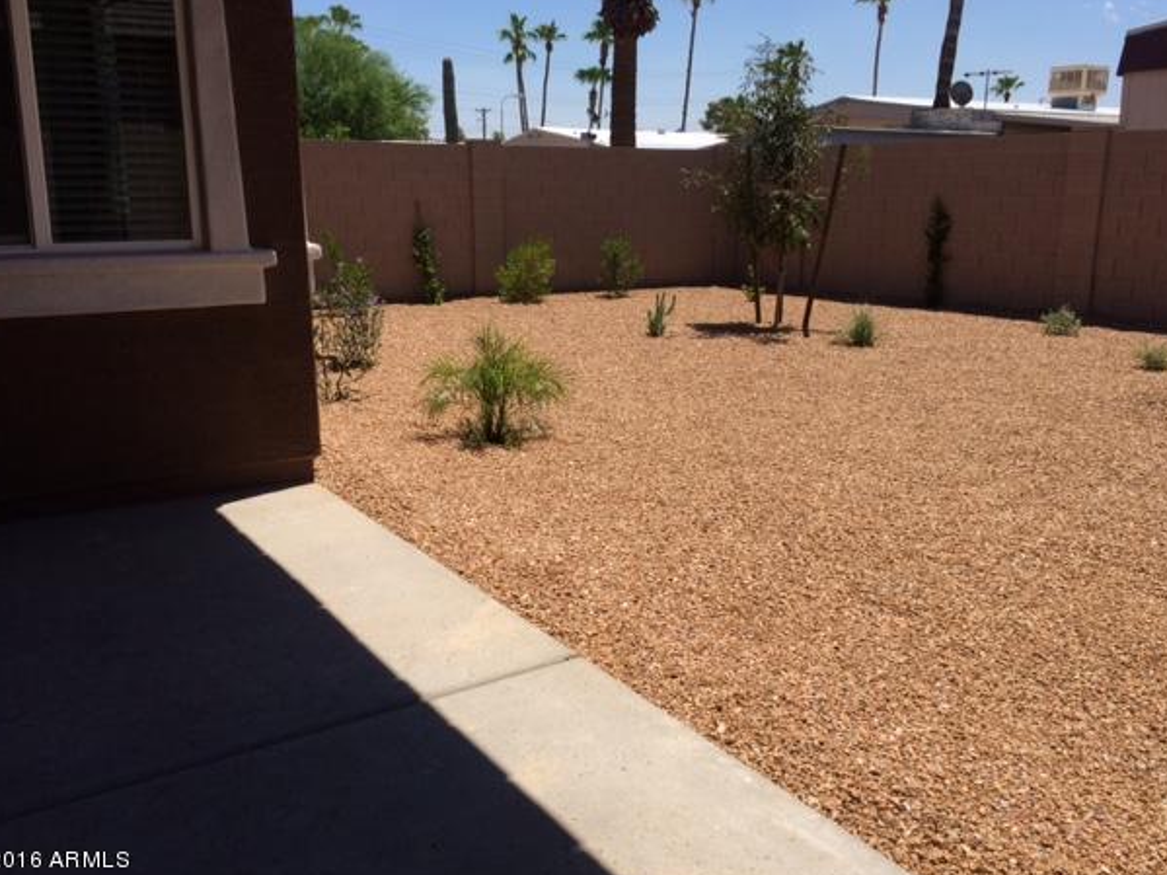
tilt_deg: -15.8
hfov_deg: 58.4
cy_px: 431
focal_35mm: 31
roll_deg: +0.1
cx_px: 600
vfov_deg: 45.4
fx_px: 1045
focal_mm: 4.15
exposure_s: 1/2564
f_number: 2.2
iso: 32
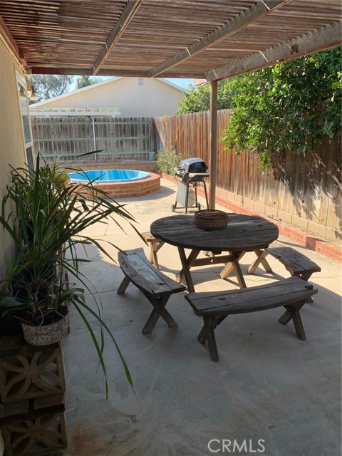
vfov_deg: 67.3
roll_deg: +0.7
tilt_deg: -15.2
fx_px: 343
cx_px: 171
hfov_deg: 53.1
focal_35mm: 26
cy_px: 228
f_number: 1.8
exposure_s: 1/388
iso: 25
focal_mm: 4.25
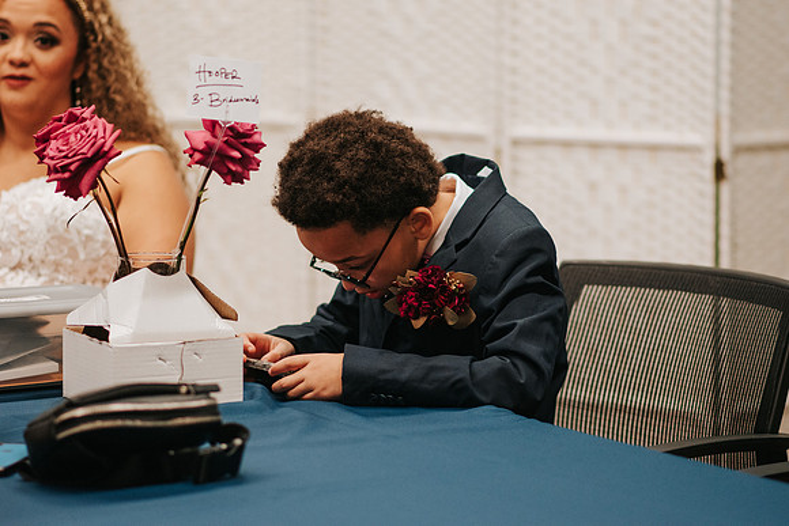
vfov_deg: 10.8
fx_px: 2795
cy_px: 263
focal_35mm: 128
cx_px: 394
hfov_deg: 16.1
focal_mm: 85
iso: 800
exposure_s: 1/160
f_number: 2
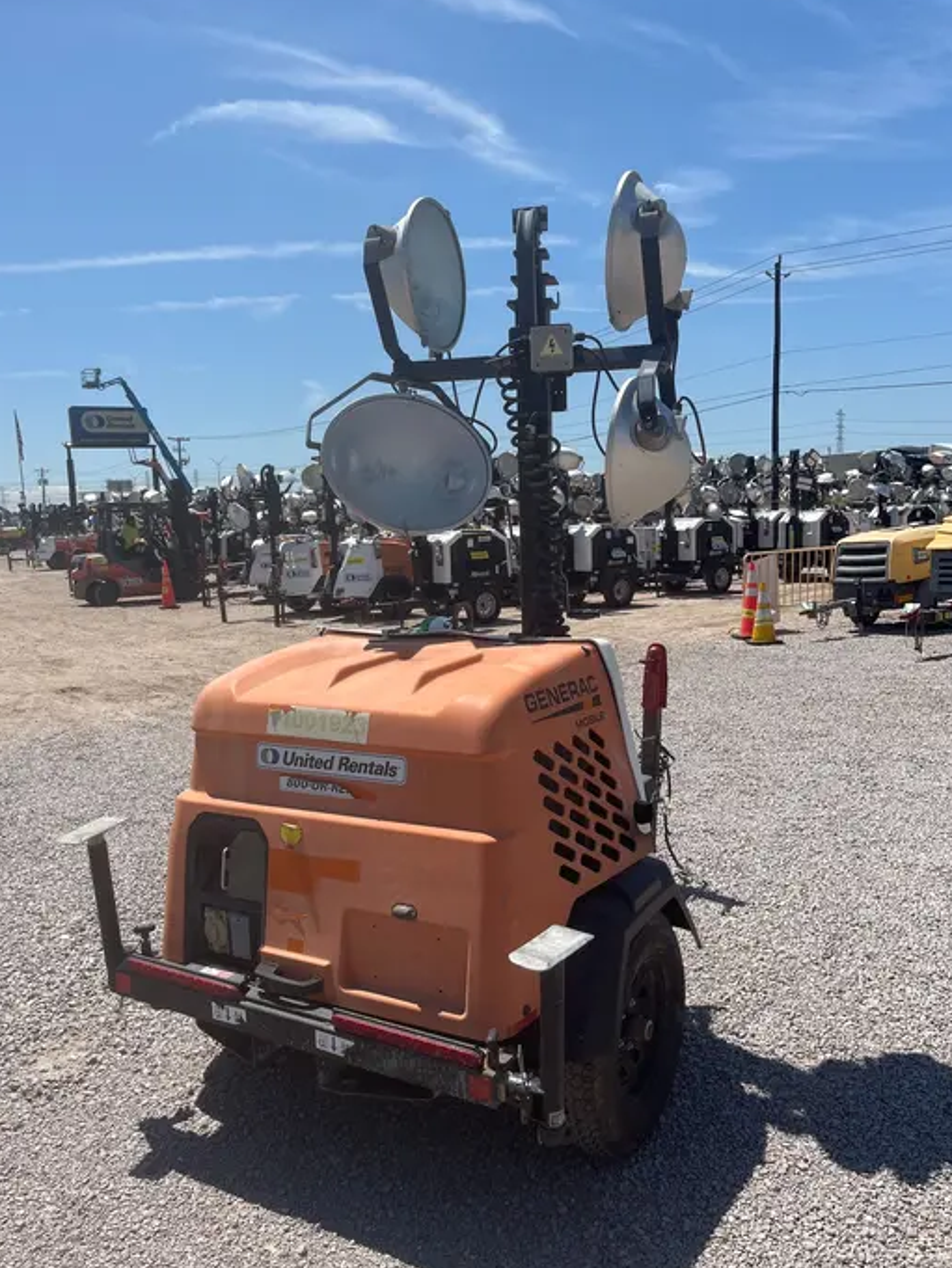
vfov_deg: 63.4
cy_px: 654
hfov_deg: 49.8
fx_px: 1026
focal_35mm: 28
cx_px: 479
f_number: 1.6
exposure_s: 1/3876
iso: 50
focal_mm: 5.1
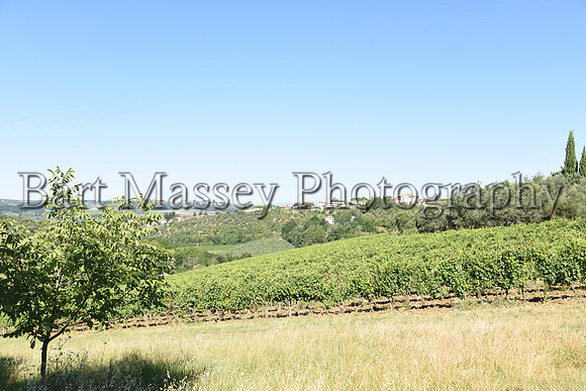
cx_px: 293
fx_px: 570
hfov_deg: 54.4
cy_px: 196
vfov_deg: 37.9
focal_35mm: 35
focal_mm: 35
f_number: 5.6
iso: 64
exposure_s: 1/200
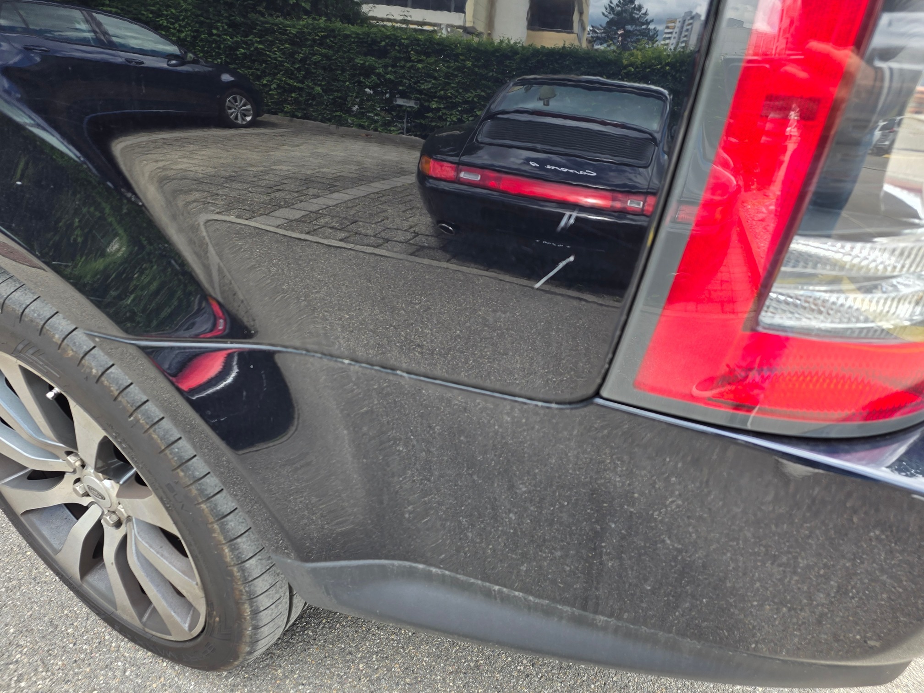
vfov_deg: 58.9
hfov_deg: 73.9
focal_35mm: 23
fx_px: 614
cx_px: 462
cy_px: 346
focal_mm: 6.25
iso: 32
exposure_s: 1/180
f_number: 1.7
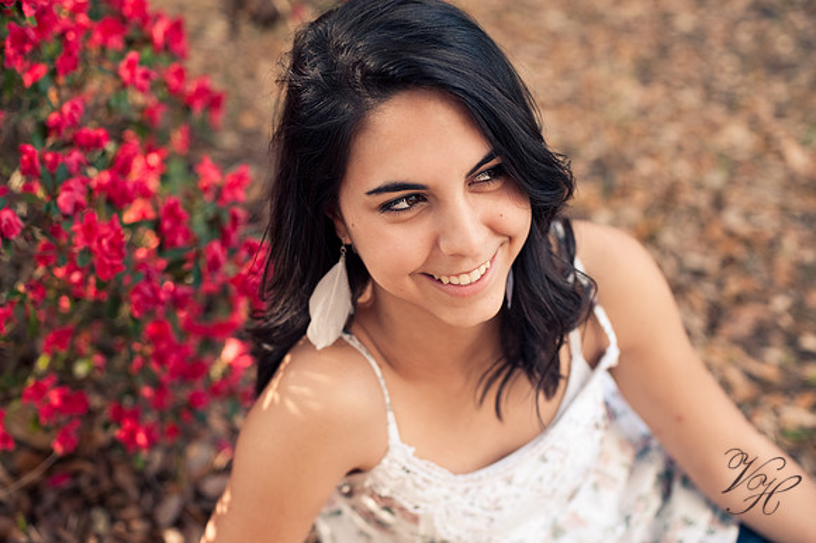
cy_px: 272
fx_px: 1133
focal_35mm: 50
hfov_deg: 39.6
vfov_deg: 27.0
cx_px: 408
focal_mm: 50
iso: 200
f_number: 3.2
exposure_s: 1/250
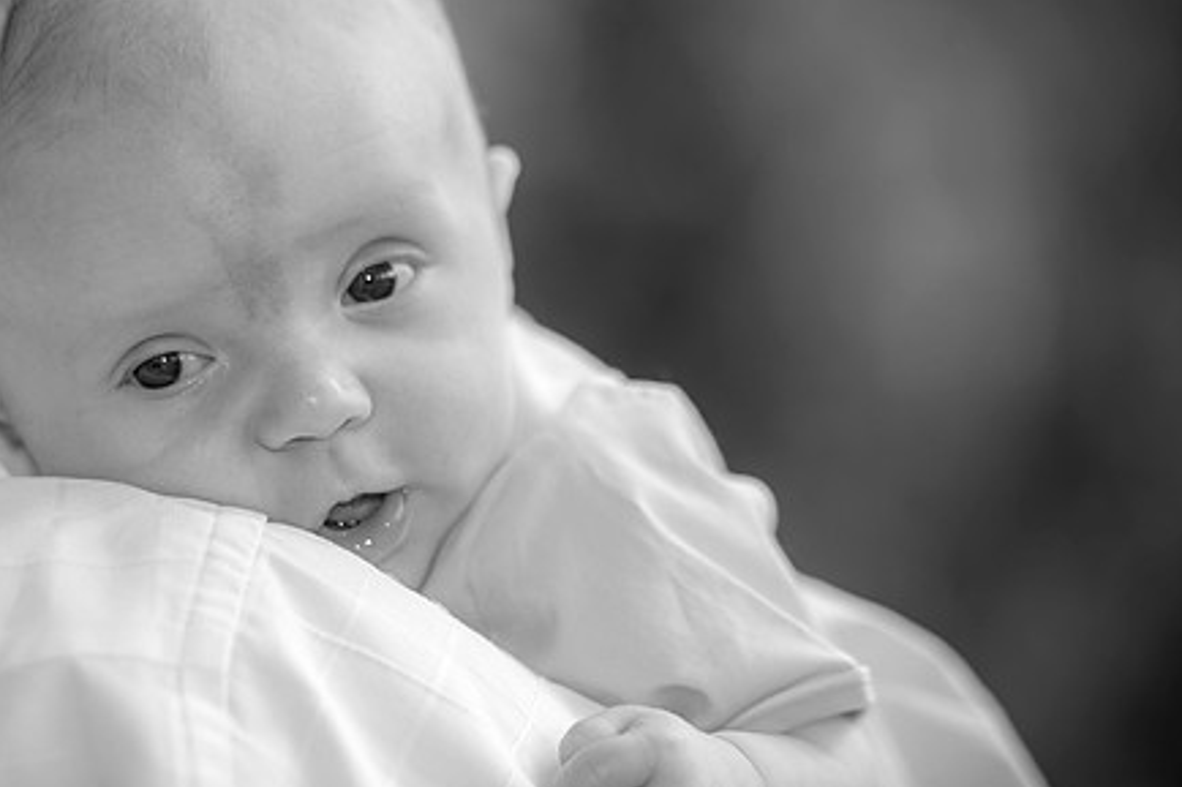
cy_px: 373
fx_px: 8763
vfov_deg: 5.1
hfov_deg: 7.7
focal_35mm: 267
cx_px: 474
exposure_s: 1/160
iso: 100
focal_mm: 200
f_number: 4
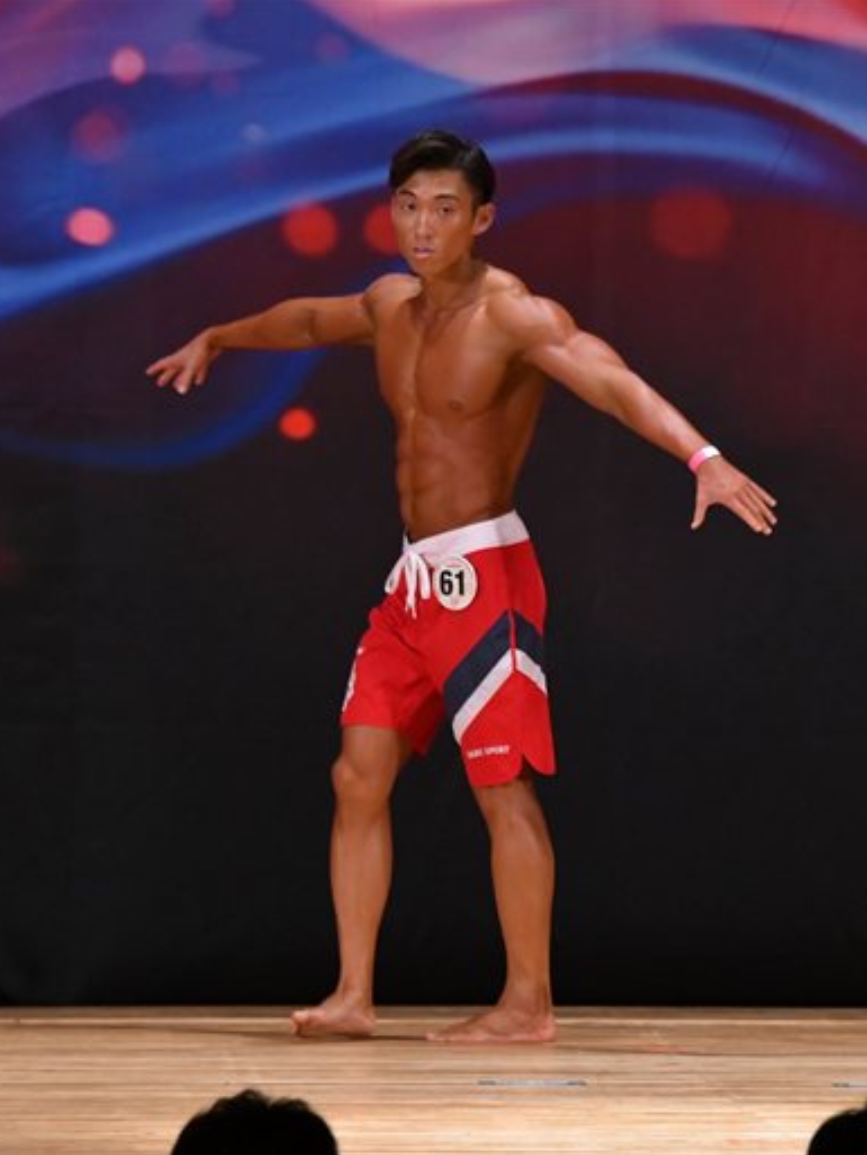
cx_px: 551
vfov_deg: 5.1
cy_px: 576
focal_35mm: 392
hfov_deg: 3.8
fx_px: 13085
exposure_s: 1/400
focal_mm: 180
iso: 3200
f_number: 5.6
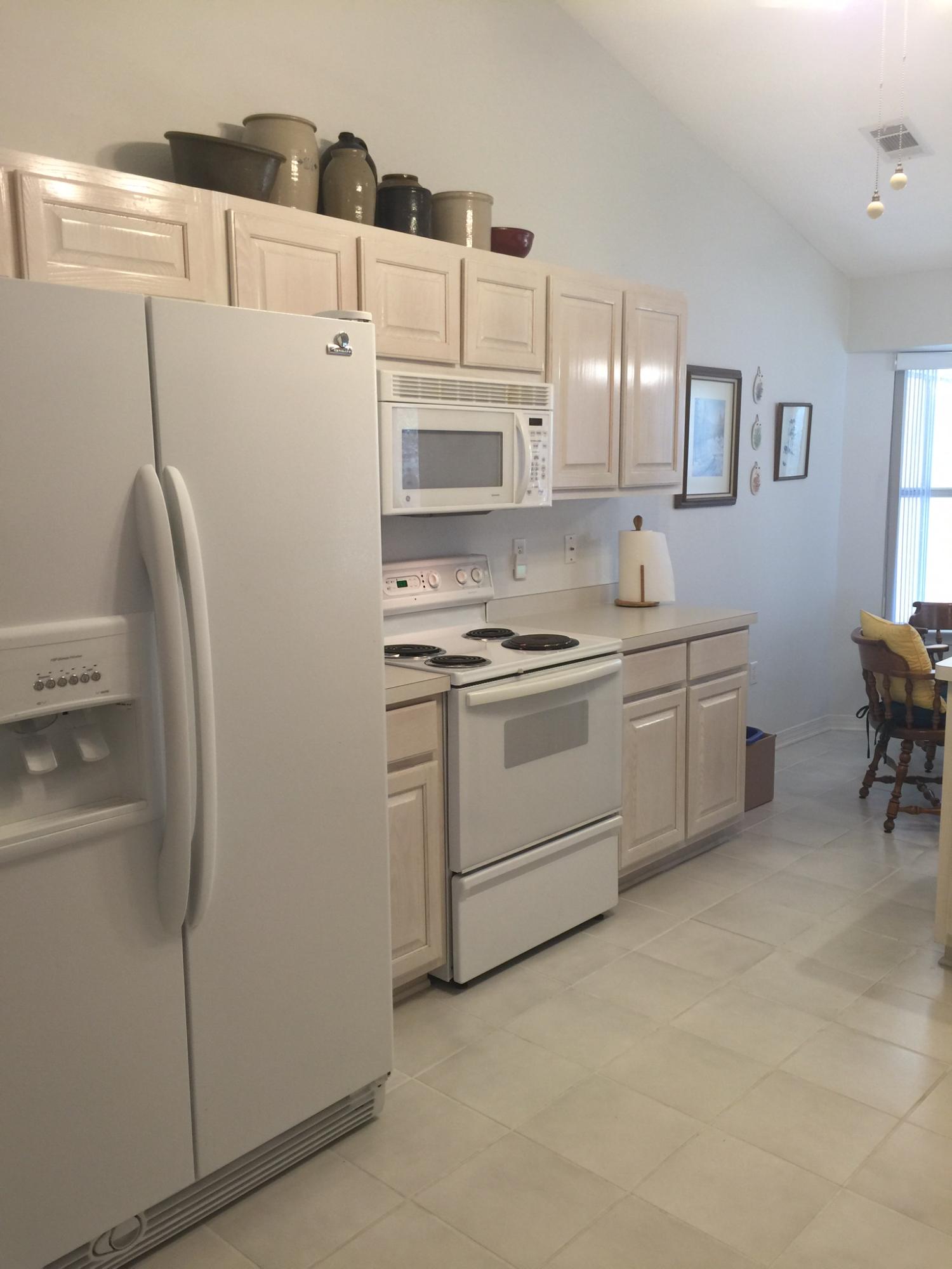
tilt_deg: -7.2
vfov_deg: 61.7
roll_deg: +1.4
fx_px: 1063
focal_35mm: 29
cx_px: 476
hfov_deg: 48.2
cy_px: 634
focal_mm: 4.15
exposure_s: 1/15
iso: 32
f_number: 2.2
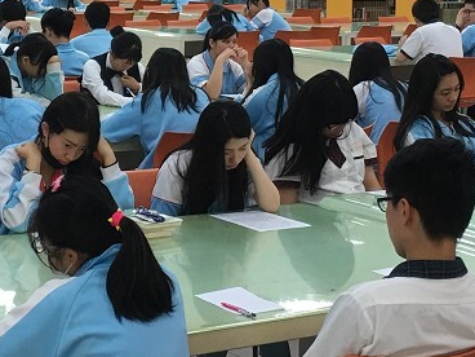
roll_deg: -1.5
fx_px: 1386
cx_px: 107
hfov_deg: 19.3
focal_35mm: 101
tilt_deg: -2.2
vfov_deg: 14.5
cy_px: 27
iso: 25
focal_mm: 4.15
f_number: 2.2
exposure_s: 1/30
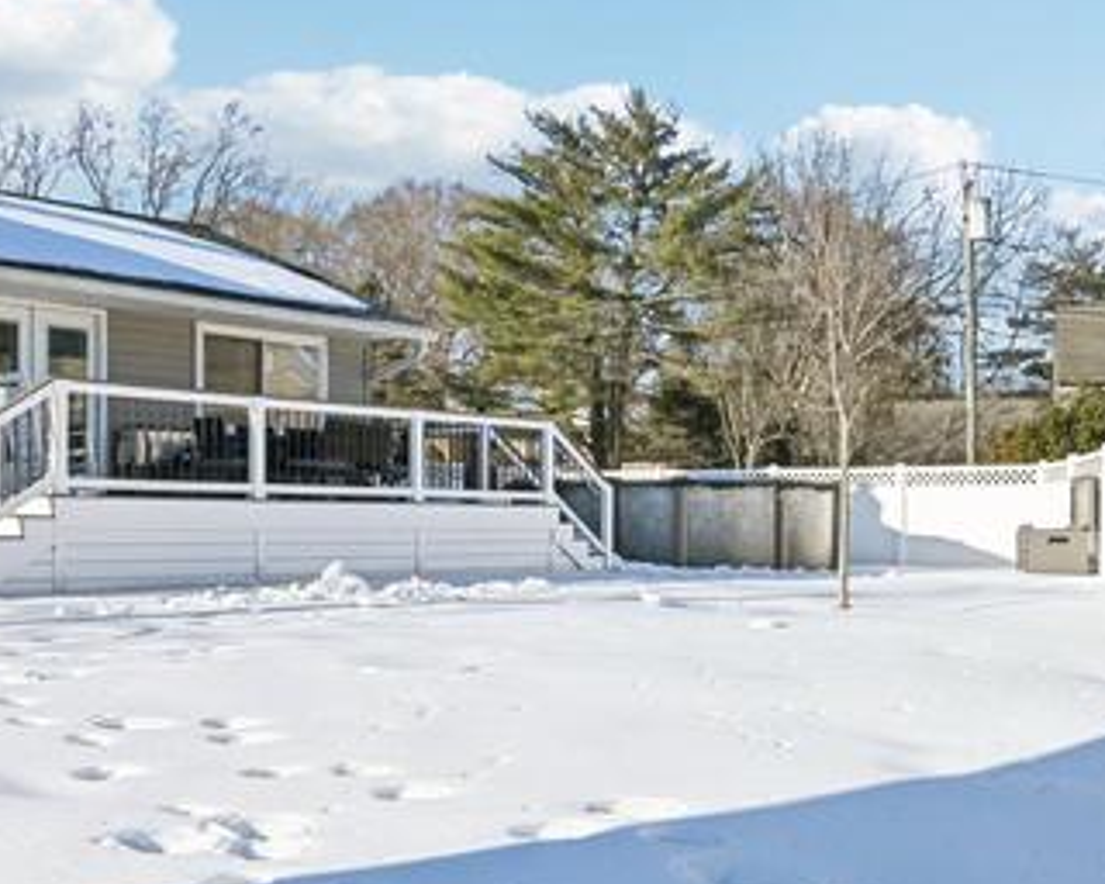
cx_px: 687
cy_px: 537
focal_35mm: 46
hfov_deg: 39.7
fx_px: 1521
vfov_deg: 32.3
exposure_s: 1/2000
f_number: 8
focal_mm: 15.5
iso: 400
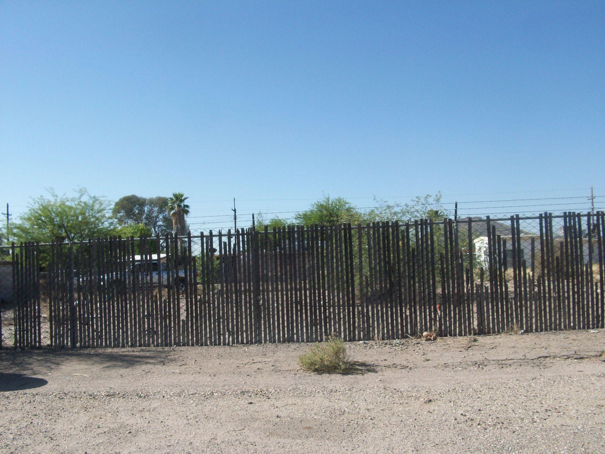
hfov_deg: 54.0
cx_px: 302
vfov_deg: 41.8
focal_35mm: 34
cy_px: 227
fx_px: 594
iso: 64
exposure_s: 1/306
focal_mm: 5.7
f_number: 5.5
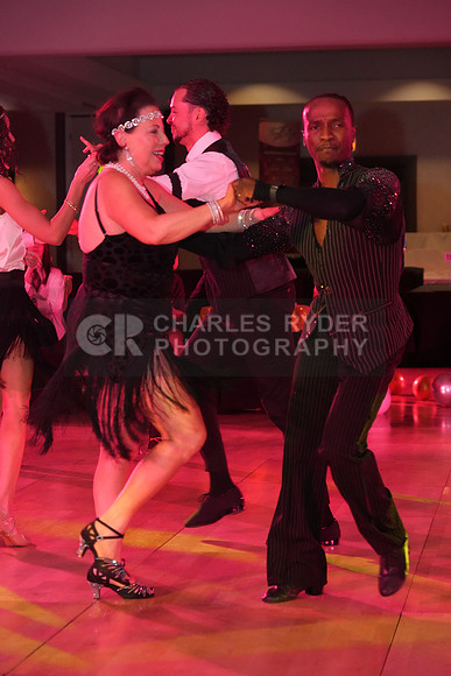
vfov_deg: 21.5
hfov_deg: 14.4
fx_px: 1784
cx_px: 226
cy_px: 338
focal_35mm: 95
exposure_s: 1/250
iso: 6400
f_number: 5
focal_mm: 95
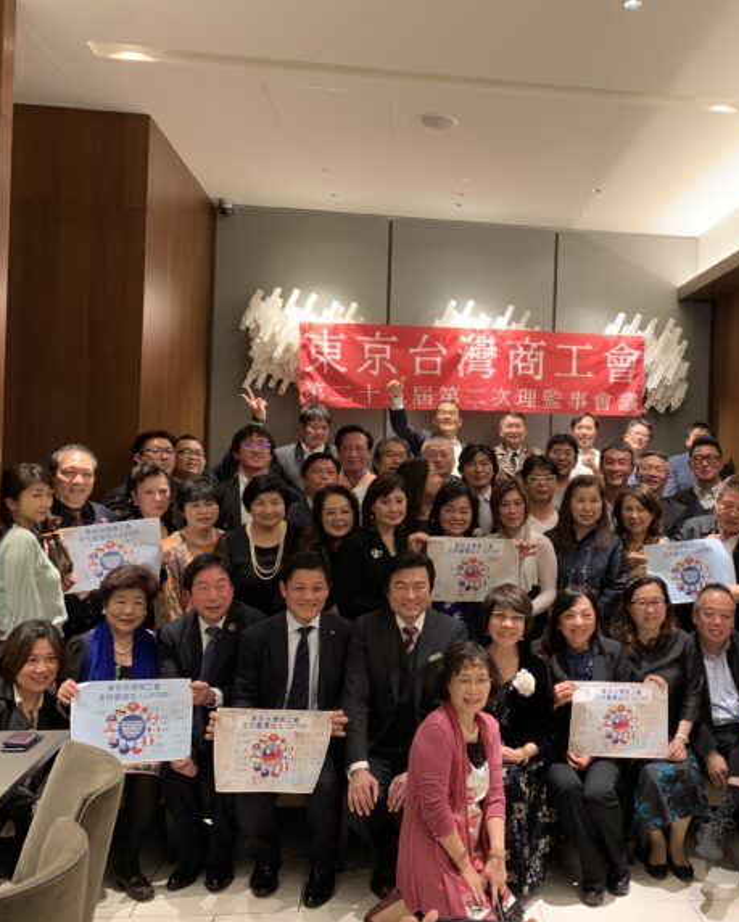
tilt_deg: -1.4
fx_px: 929
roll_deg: -1.5
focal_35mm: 34
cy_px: 462
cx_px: 528
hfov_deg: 42.4
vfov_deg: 52.8
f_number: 1.8
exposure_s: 1/25
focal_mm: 4.25
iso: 400
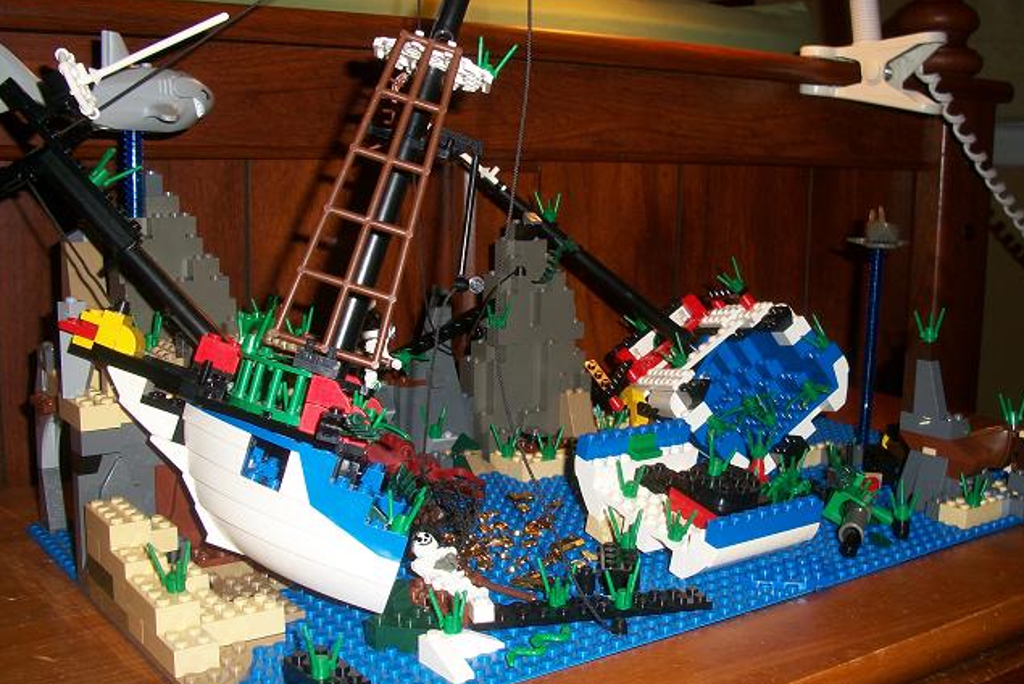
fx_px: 1195
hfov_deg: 46.4
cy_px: 352
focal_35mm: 42
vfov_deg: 31.9
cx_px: 527
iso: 80
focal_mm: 6.3
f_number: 3.1
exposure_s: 1/60
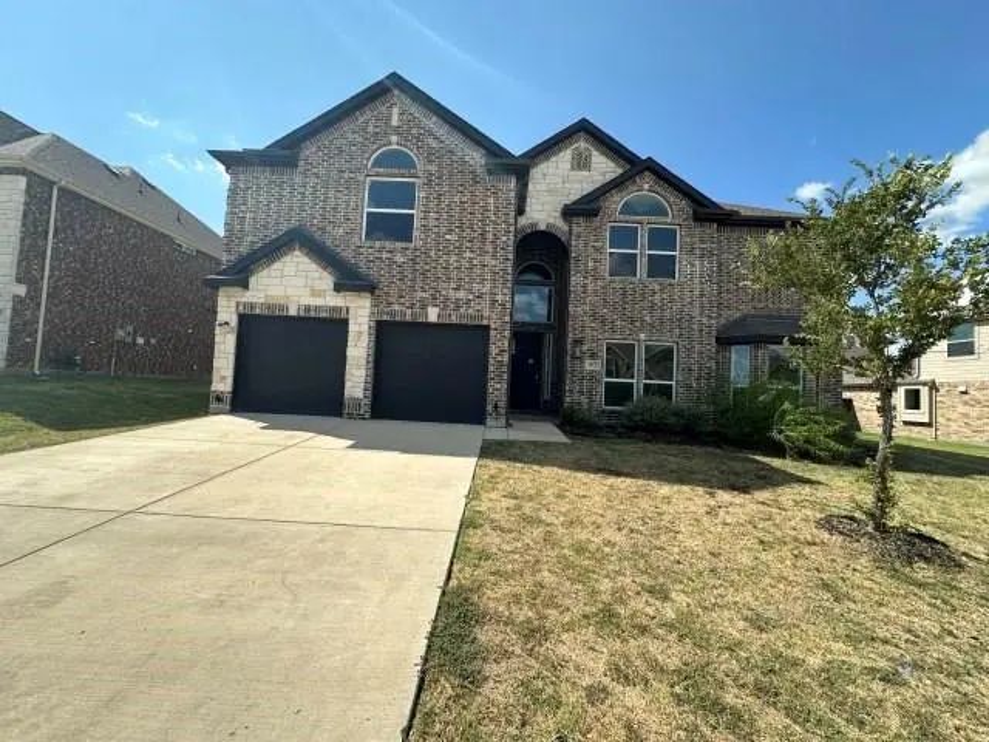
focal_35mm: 14
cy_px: 371
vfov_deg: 85.7
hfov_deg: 102.1
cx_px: 494
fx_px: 400
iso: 40
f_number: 2.2
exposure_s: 1/1125
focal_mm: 2.22
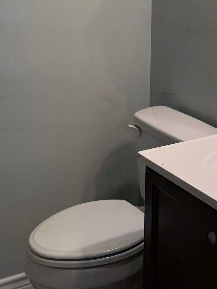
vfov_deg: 30.8
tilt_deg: -3.4
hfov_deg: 25.2
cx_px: 139
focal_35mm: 58
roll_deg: -2.5
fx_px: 484
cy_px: -1
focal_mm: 6.76
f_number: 1.78
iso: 200
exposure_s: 1/125
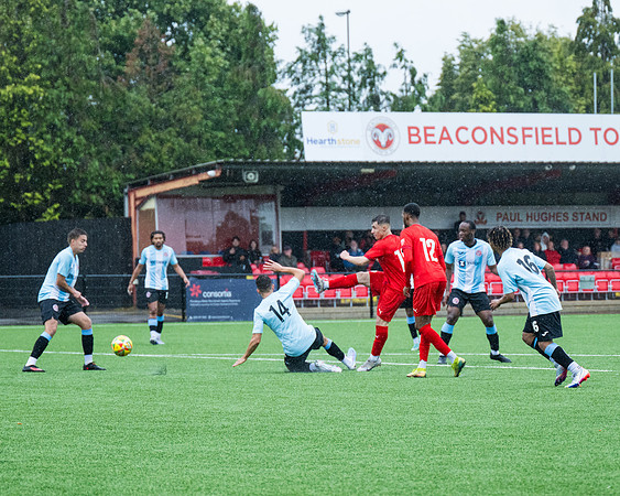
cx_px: 372
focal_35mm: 167
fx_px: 3059
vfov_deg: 9.3
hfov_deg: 11.6
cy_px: 248
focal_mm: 99
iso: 1000
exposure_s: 1/2500
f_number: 4
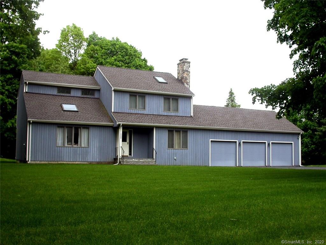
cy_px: 122
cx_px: 163
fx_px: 386
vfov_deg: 35.1
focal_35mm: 41
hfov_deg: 45.8
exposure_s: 1/92.3
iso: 100
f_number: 3.8
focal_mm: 8.6
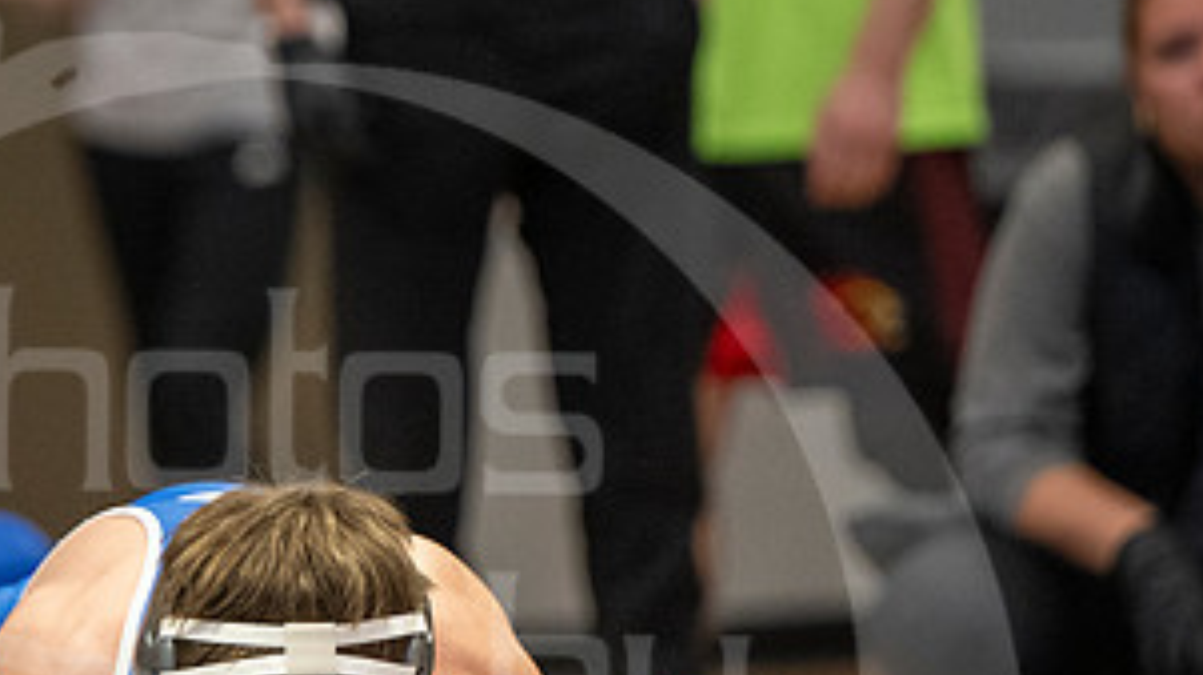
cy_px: 392
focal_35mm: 596
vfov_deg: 2.0
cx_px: 368
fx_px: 19003
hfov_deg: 3.6
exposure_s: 1/1000
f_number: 2.8
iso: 3200
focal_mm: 190
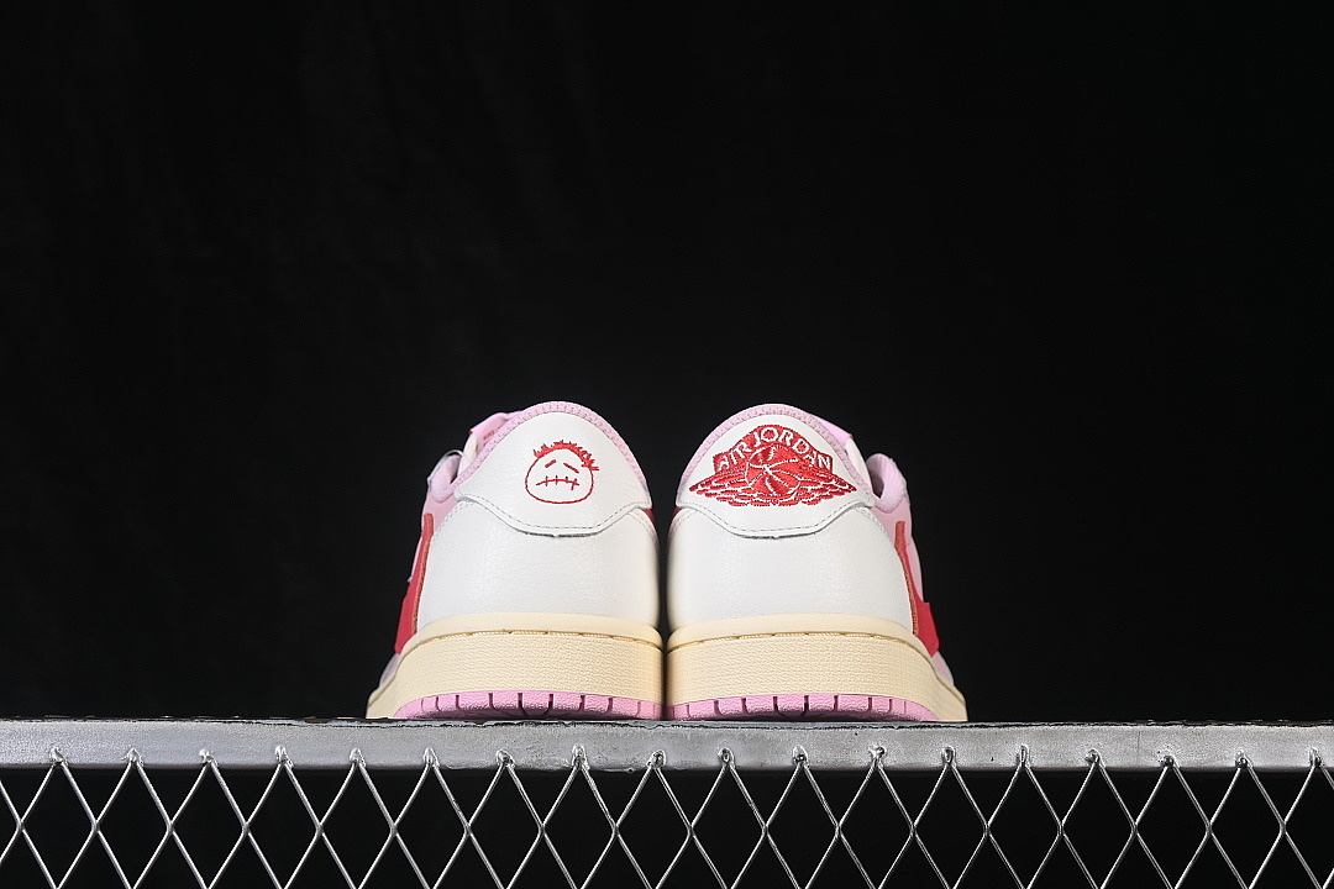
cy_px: 444
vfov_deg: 18.2
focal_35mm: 75
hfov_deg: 27.0
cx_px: 667
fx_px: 2779
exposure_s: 1/80
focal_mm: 50
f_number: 8
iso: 160
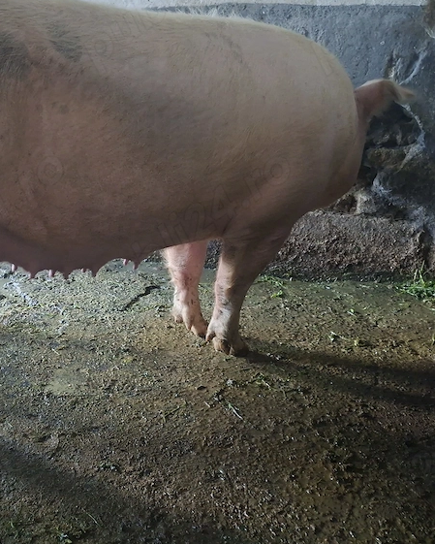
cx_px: 73
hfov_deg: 35.8
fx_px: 644
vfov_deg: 45.7
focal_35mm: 40
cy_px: 250
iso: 800
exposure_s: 1/25
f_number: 1.8
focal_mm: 5.54
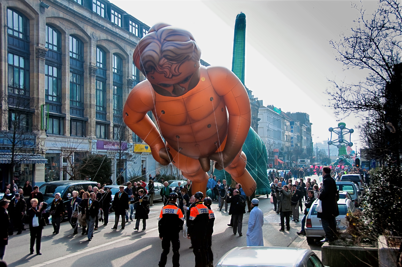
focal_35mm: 46
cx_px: 201
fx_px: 519
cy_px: 134
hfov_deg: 42.4
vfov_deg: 28.9
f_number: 5.6
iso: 160
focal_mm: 31
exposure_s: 1/400
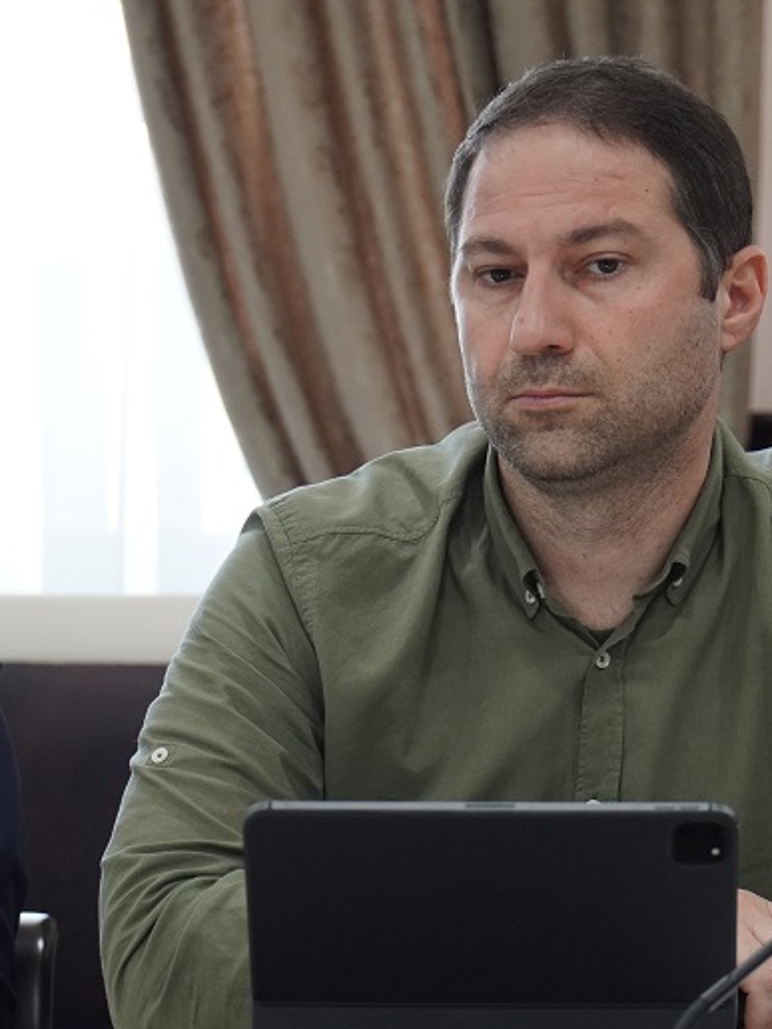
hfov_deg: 8.9
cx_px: 545
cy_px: 576
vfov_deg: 11.9
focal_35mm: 166
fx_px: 4936
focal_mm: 66
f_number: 4
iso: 1250
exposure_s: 1/125
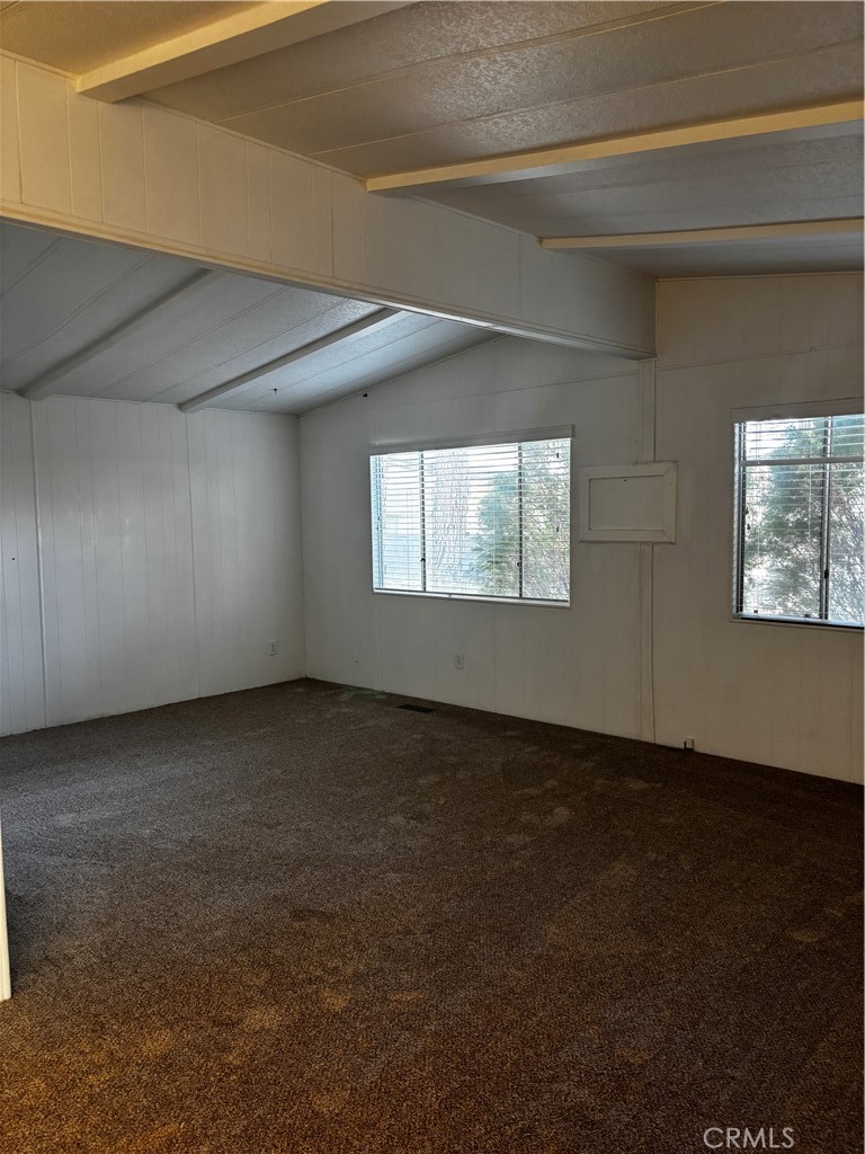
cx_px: 432
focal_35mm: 26
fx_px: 866
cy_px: 577
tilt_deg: -5.7
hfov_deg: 53.1
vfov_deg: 67.3
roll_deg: +0.5
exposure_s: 1/60
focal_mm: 5.96
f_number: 1.6
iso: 200
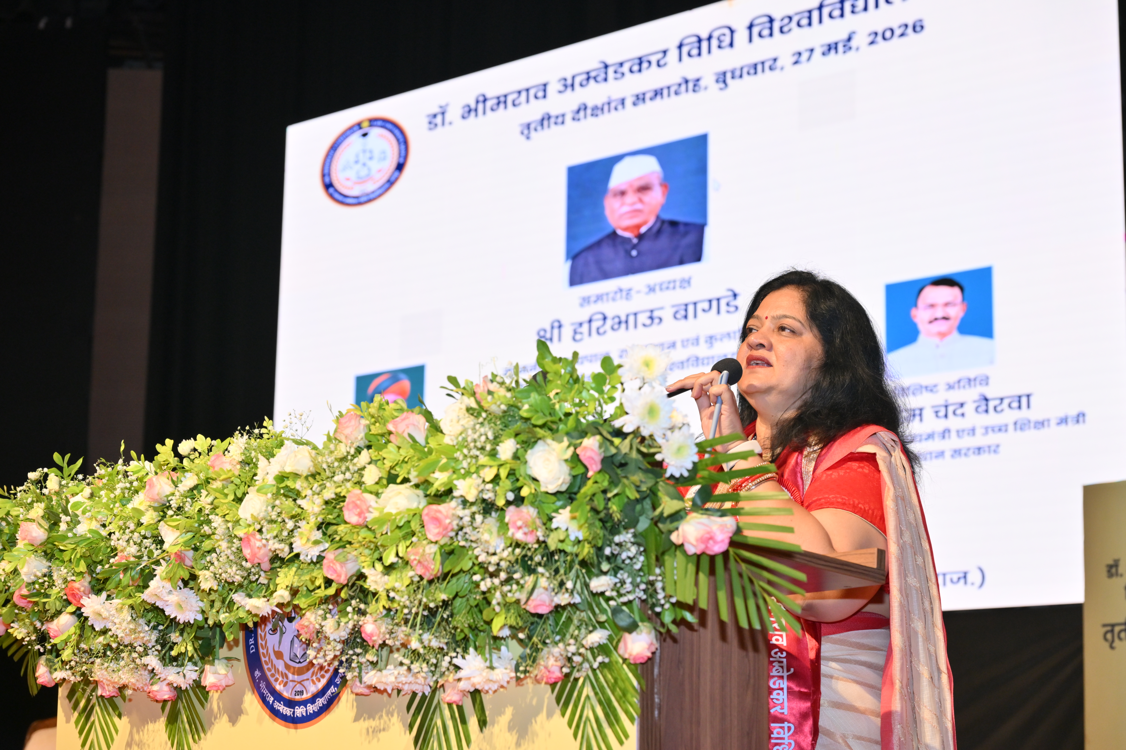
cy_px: 375
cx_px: 563
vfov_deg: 20.0
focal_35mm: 68
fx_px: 2127
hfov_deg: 29.7
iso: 1250
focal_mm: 68
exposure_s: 1/125
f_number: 5.6
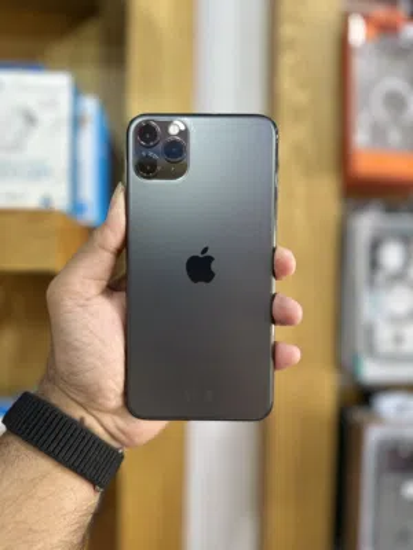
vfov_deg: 71.6
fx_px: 382
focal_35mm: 24
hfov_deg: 56.8
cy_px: 275
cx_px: 206
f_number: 1.78
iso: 125
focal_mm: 6.86
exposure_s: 1/100
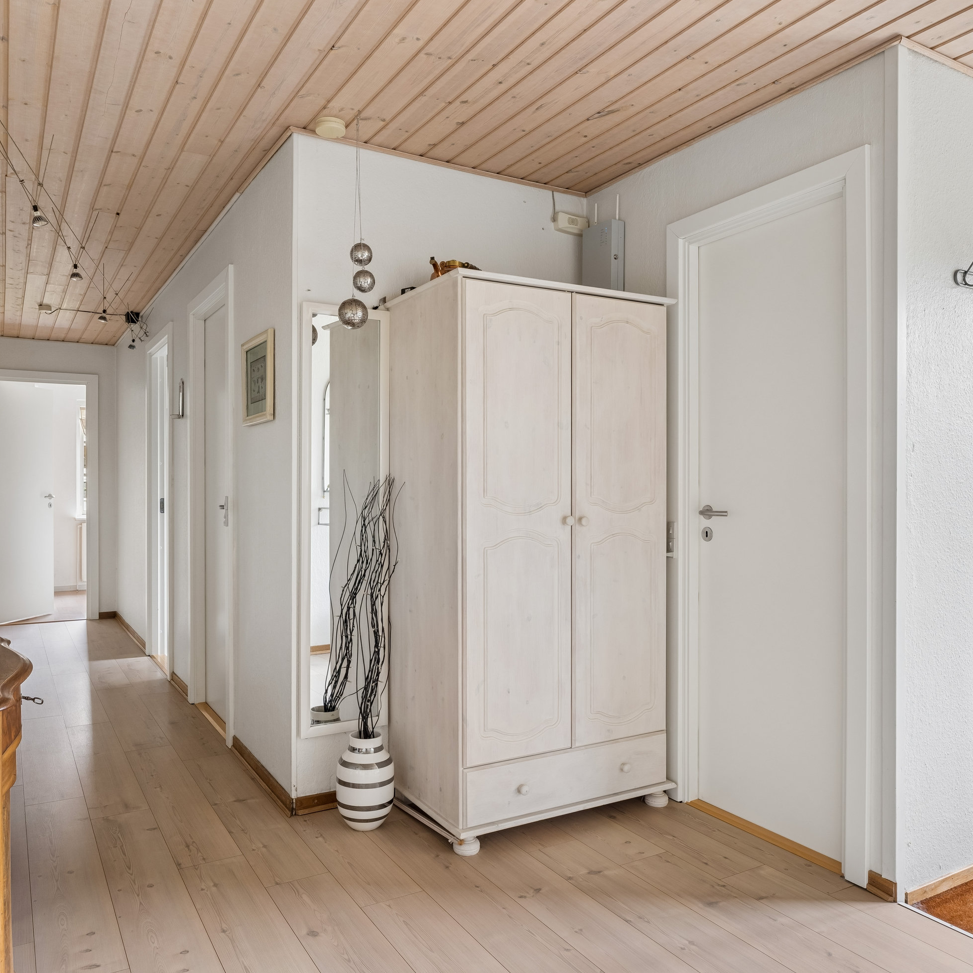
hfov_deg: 60.9
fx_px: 827
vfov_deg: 60.9
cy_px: 482
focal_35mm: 26
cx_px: 459
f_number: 10
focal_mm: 20
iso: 200
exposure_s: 1/2
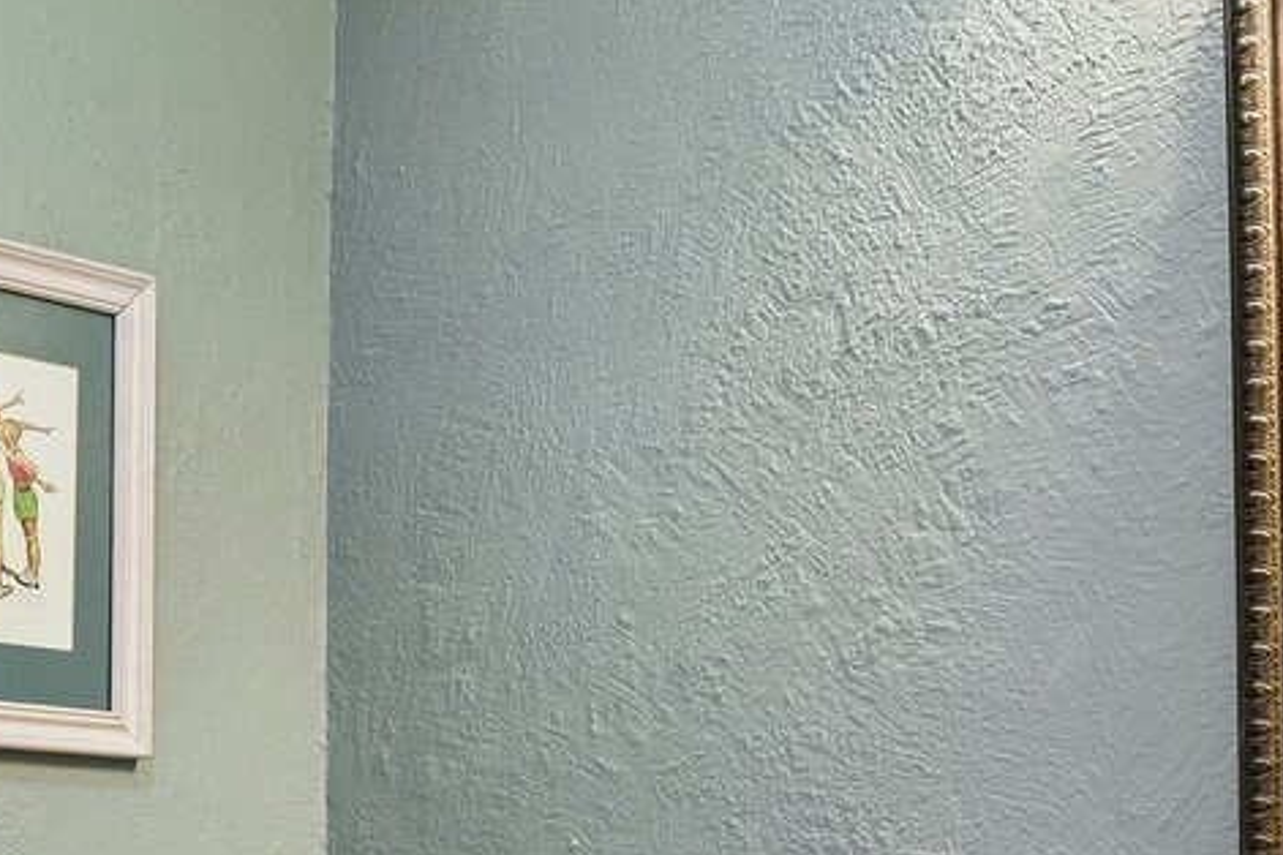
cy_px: 1048
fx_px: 1960
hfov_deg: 33.1
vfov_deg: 22.5
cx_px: -14
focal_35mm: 55
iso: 2000
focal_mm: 16
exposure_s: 1/15
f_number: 8
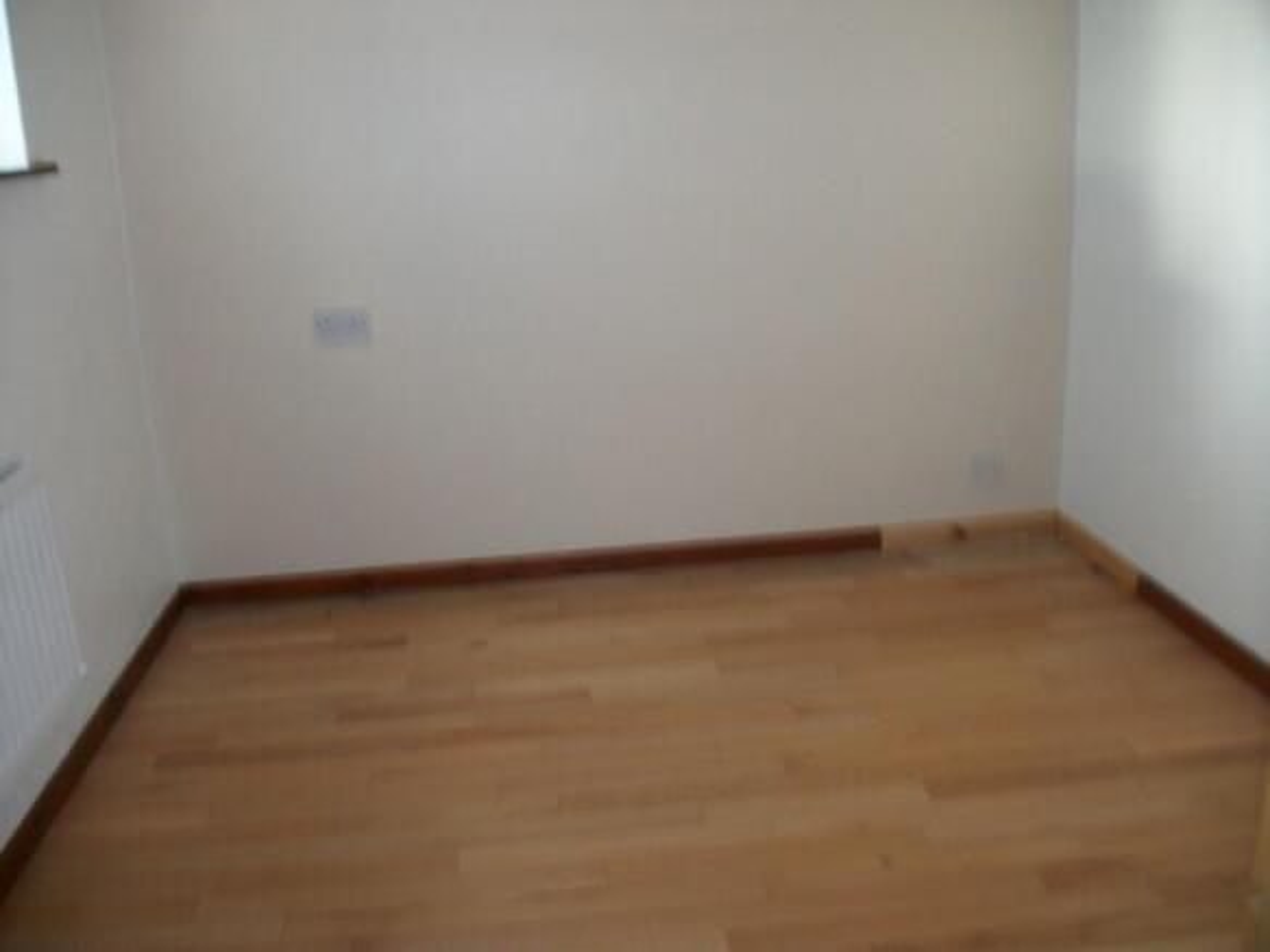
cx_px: 635
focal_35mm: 31
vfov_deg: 45.4
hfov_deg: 58.4
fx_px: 1137
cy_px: 476
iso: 125
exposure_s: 1/40
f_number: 2.9
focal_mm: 5.7
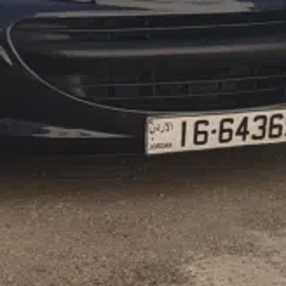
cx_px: 56
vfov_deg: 17.4
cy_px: 40
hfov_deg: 17.4
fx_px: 925
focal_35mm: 99
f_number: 1.65
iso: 50
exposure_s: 1/1368
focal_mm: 6.18
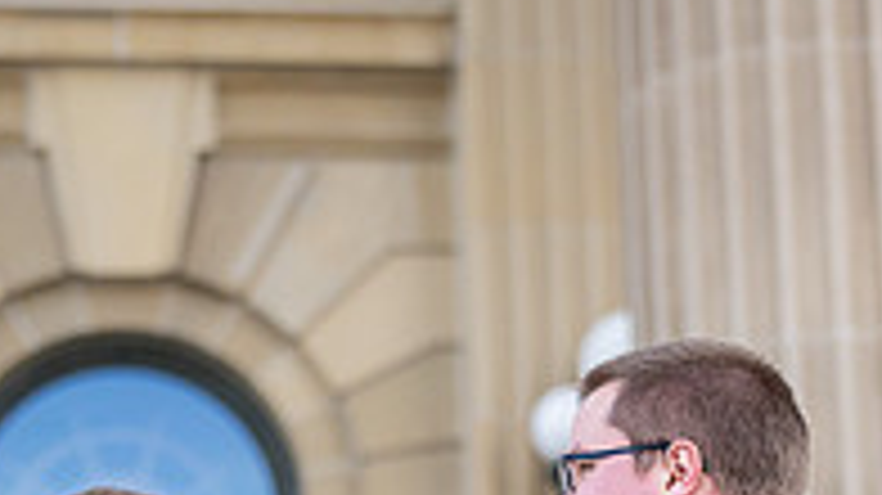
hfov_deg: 13.9
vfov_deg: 7.6
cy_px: 799
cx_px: 446
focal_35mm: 155
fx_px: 3623
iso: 1250
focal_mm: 50
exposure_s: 1/6400
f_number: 1.8
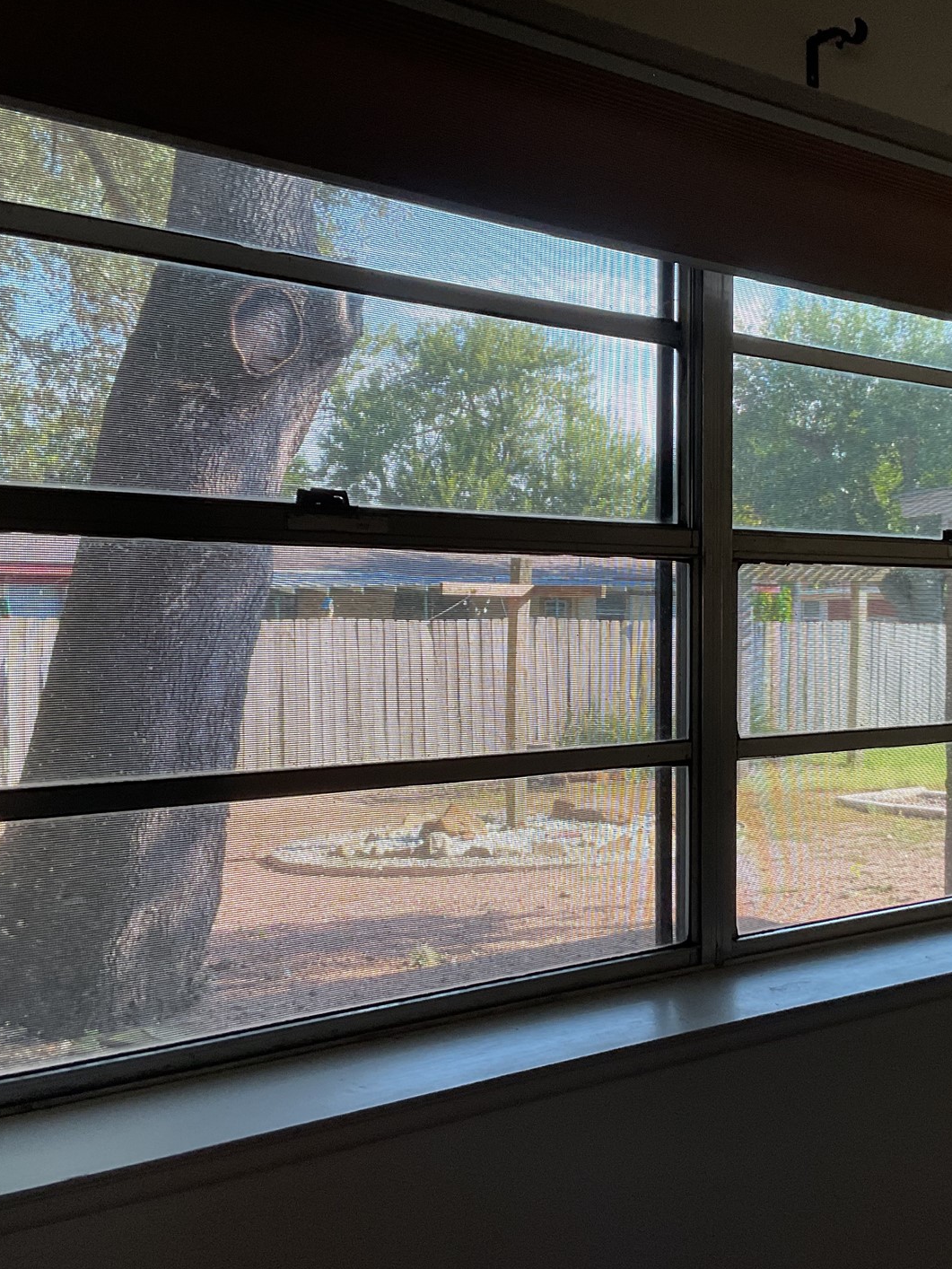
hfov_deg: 34.2
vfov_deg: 44.8
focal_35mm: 42
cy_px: 639
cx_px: 590
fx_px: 1540
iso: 32
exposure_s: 1/100
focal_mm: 3
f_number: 1.8
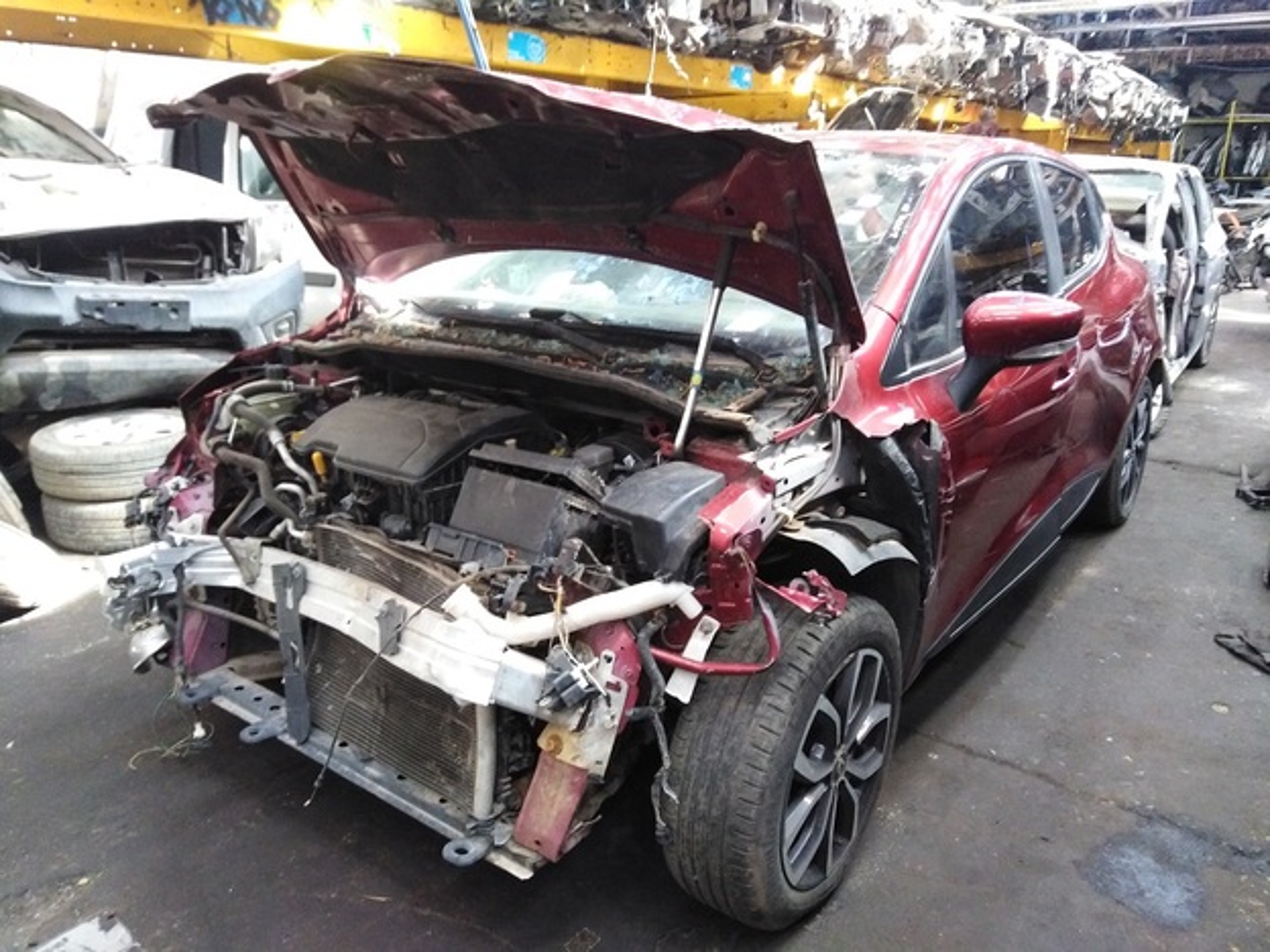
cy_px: 476
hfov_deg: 67.3
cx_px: 635
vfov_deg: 53.1
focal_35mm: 26
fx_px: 954
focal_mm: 3.46
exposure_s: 1/20
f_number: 2.2
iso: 552
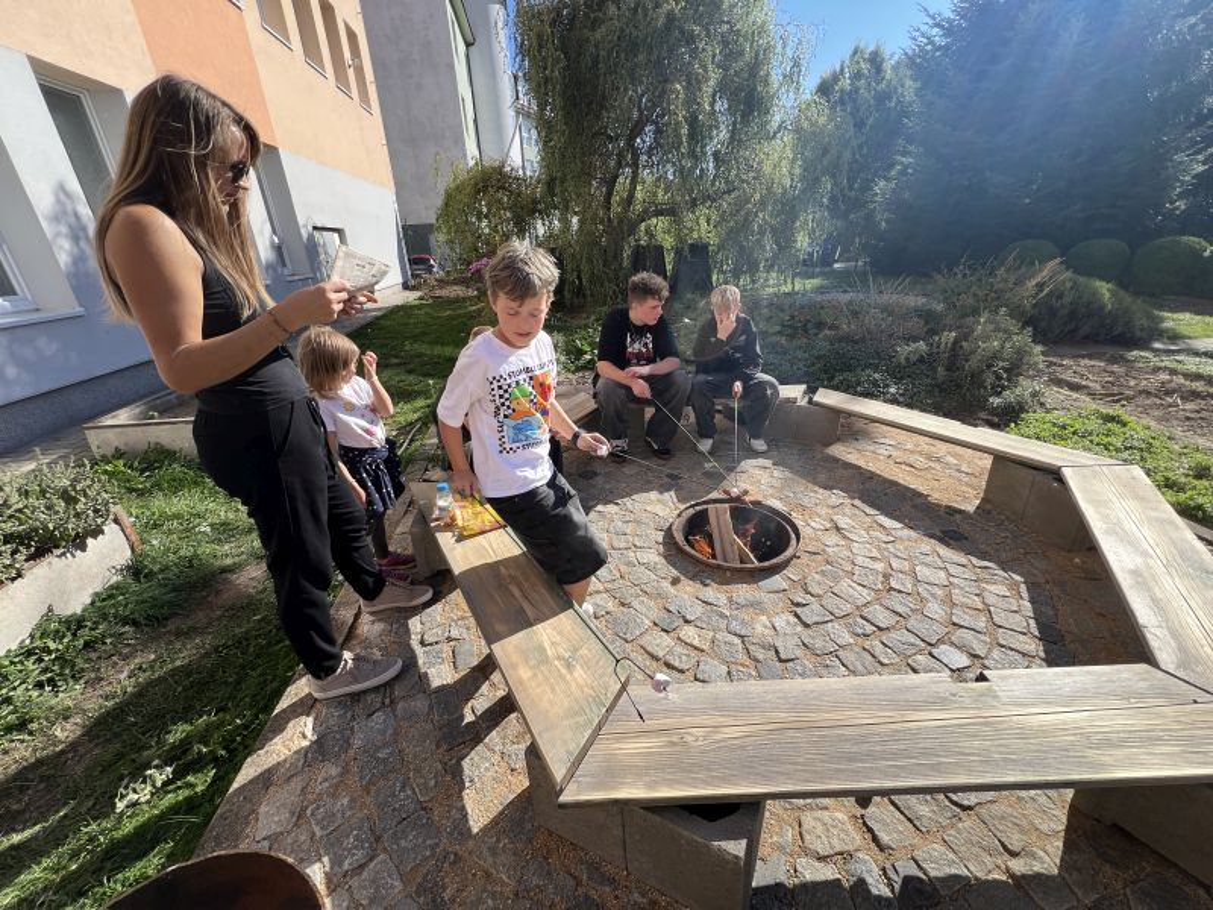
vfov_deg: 89.9
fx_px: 456
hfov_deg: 106.2
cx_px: 606
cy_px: 455
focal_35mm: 13
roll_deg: +2.2
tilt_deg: -23.9
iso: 32
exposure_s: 1/779
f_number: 1.8
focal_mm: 1.57
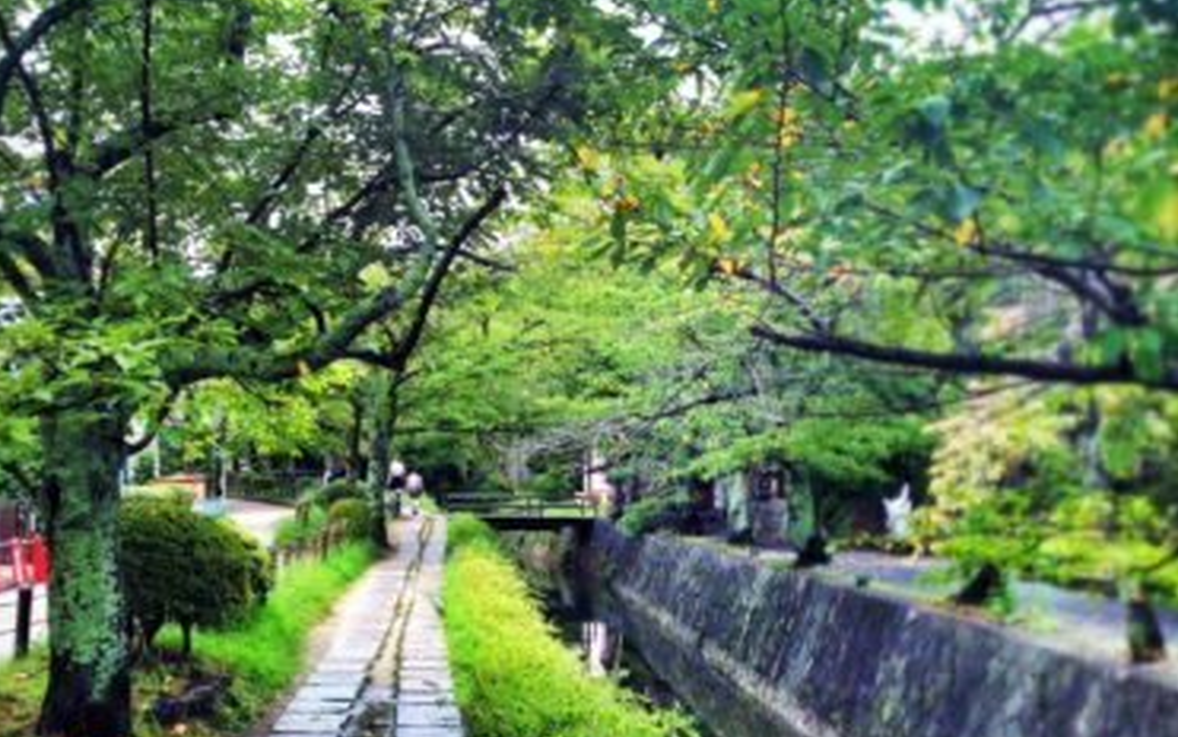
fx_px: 1605
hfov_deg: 40.3
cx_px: 586
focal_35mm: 50
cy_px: 604
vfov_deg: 25.3
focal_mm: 4.28
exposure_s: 1/290
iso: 50
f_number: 2.4
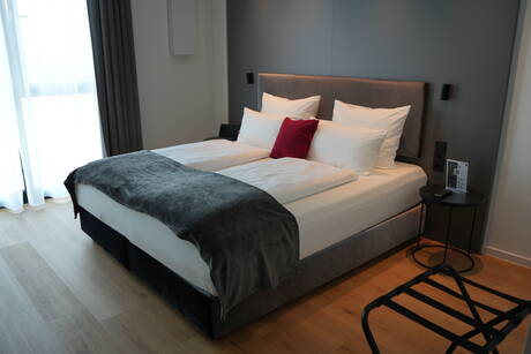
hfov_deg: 65.5
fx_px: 413
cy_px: 177
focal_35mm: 28
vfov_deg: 46.4
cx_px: 266
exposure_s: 1/60
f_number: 4
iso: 250
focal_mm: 28
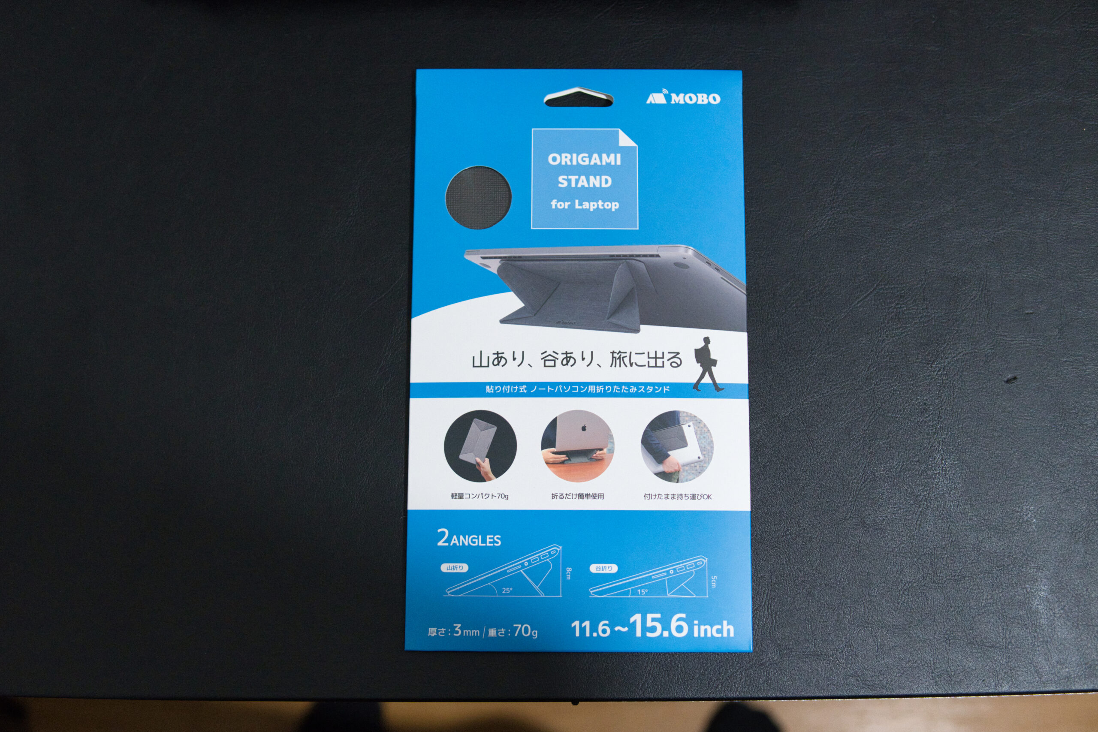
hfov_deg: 43.6
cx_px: 549
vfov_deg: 29.9
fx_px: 1372
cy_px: 366
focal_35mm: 45
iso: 2500
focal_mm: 30
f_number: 2.5
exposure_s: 1/125
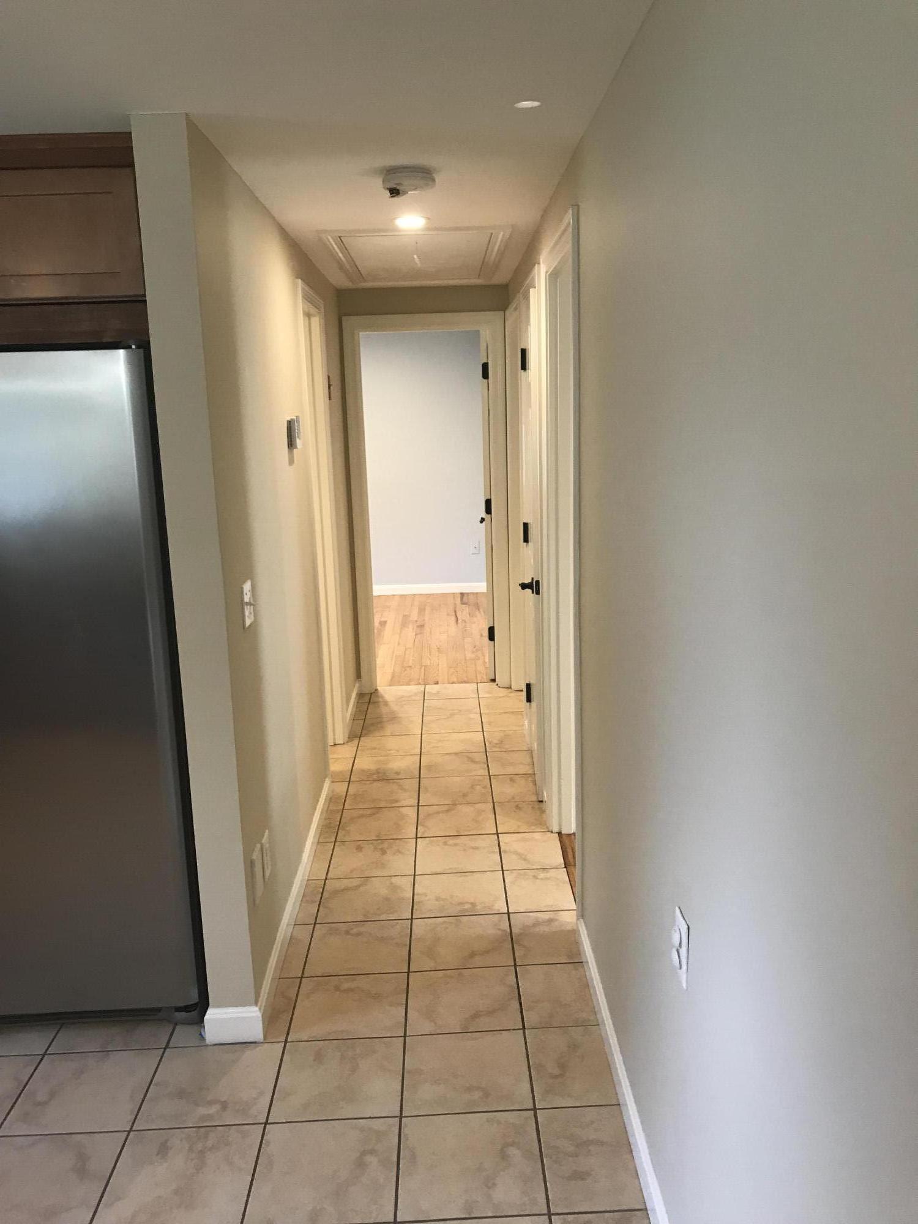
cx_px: 459
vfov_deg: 63.4
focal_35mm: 28
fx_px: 990
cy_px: 612
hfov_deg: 49.7
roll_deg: +1.5
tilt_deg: -8.7
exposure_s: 1/17
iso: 40
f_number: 1.8
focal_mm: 3.99
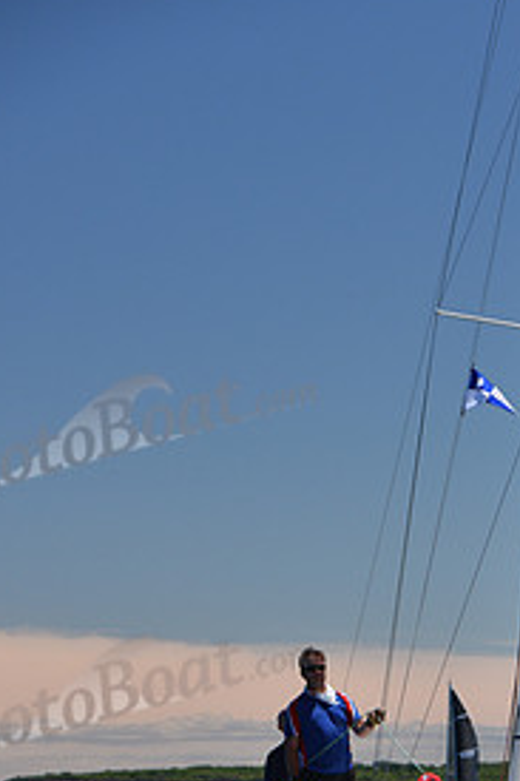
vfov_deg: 9.9
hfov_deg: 6.6
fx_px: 4490
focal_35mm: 207
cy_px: 804
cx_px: 465
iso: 250
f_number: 6.3
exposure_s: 1/800
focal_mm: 98
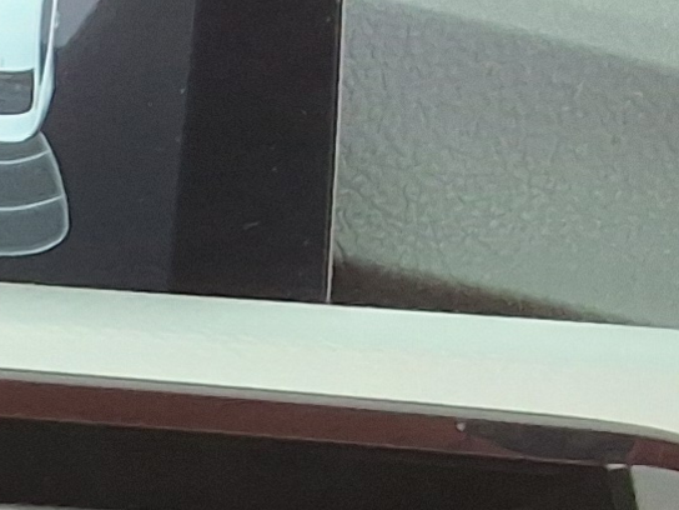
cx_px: -618
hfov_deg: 10.9
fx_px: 3295
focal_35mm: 168
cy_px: 1022
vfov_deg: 8.4
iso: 125
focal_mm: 2.91
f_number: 1.9
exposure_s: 1/40
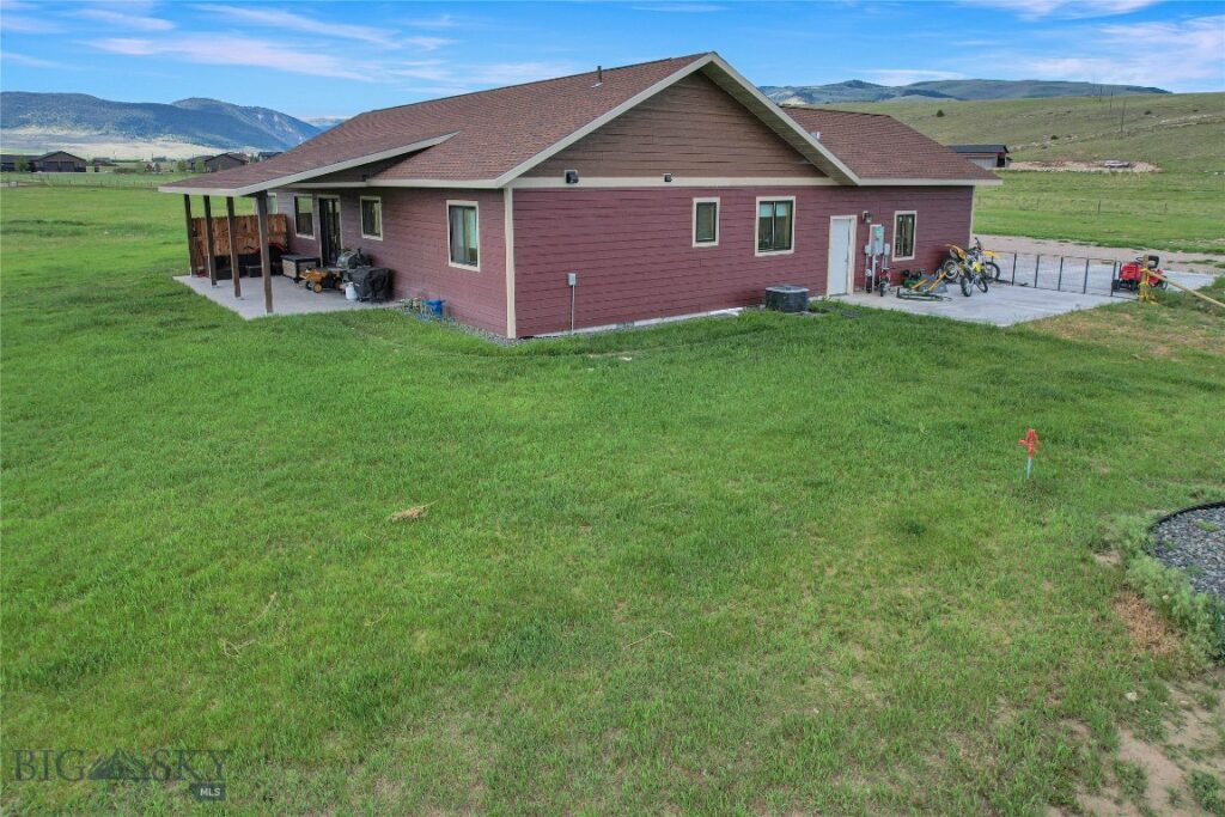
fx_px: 749
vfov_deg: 57.2
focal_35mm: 22
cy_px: 408
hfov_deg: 78.6
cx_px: 612
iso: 100
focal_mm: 8.38
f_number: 2.8
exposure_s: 1/1000
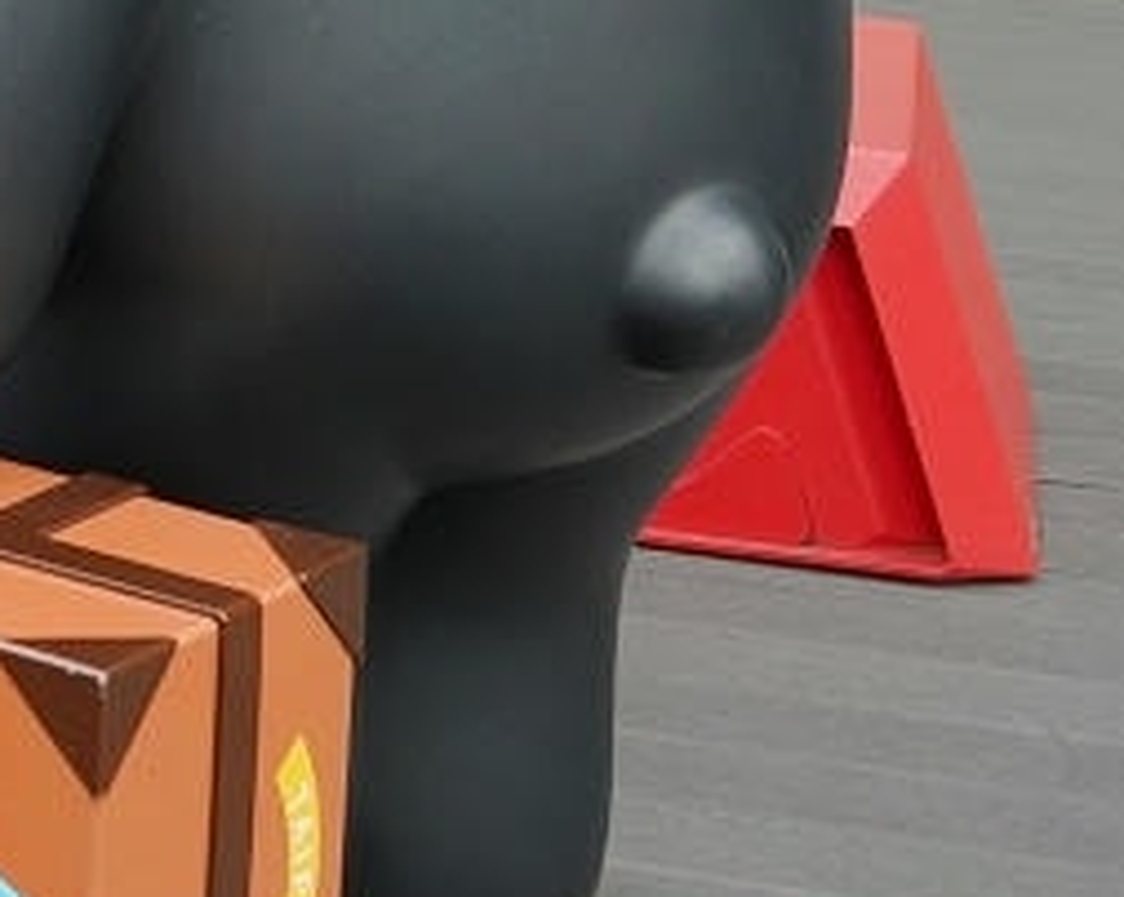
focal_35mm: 138
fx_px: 4587
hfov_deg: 12.3
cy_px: -249
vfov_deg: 10.9
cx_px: -1155
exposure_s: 1/160
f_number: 4
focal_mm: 31
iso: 100
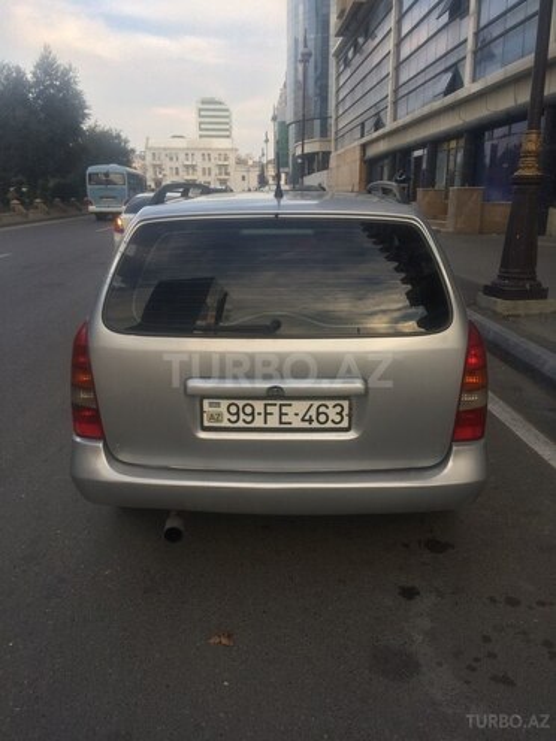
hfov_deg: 48.2
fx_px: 621
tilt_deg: -14.7
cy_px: 370
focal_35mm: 29
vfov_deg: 61.7
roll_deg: -0.1
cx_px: 278
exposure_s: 1/255
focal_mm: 4.15
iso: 32
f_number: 2.2
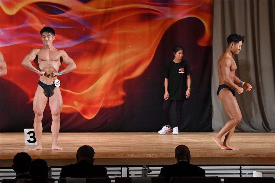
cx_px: 138
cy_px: 92
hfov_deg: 11.2
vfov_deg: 7.5
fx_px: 1397
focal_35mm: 183
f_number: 5.6
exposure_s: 1/400
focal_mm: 122
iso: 3200
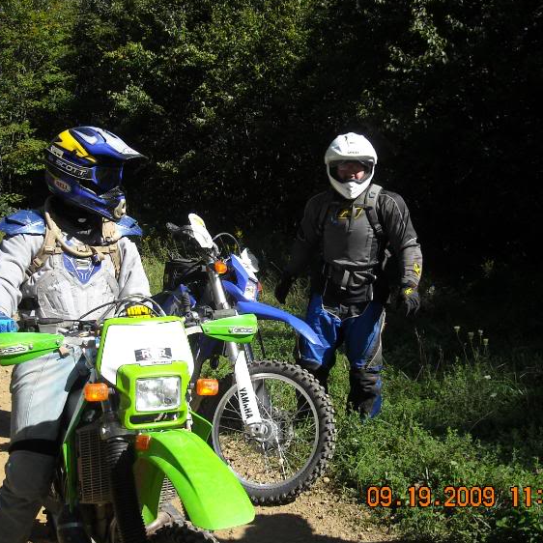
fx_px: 781
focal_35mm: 44
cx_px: 218
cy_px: 268
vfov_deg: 38.3
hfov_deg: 38.2
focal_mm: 5.7
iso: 64
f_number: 5.6
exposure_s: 1/201
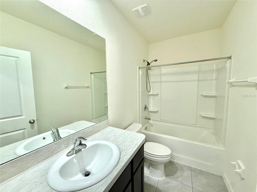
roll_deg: +1.5
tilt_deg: -3.9
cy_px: 96
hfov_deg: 102.1
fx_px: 104
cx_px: 128
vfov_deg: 85.7
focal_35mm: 14
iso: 320
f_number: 2.2
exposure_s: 1/120
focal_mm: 2.22
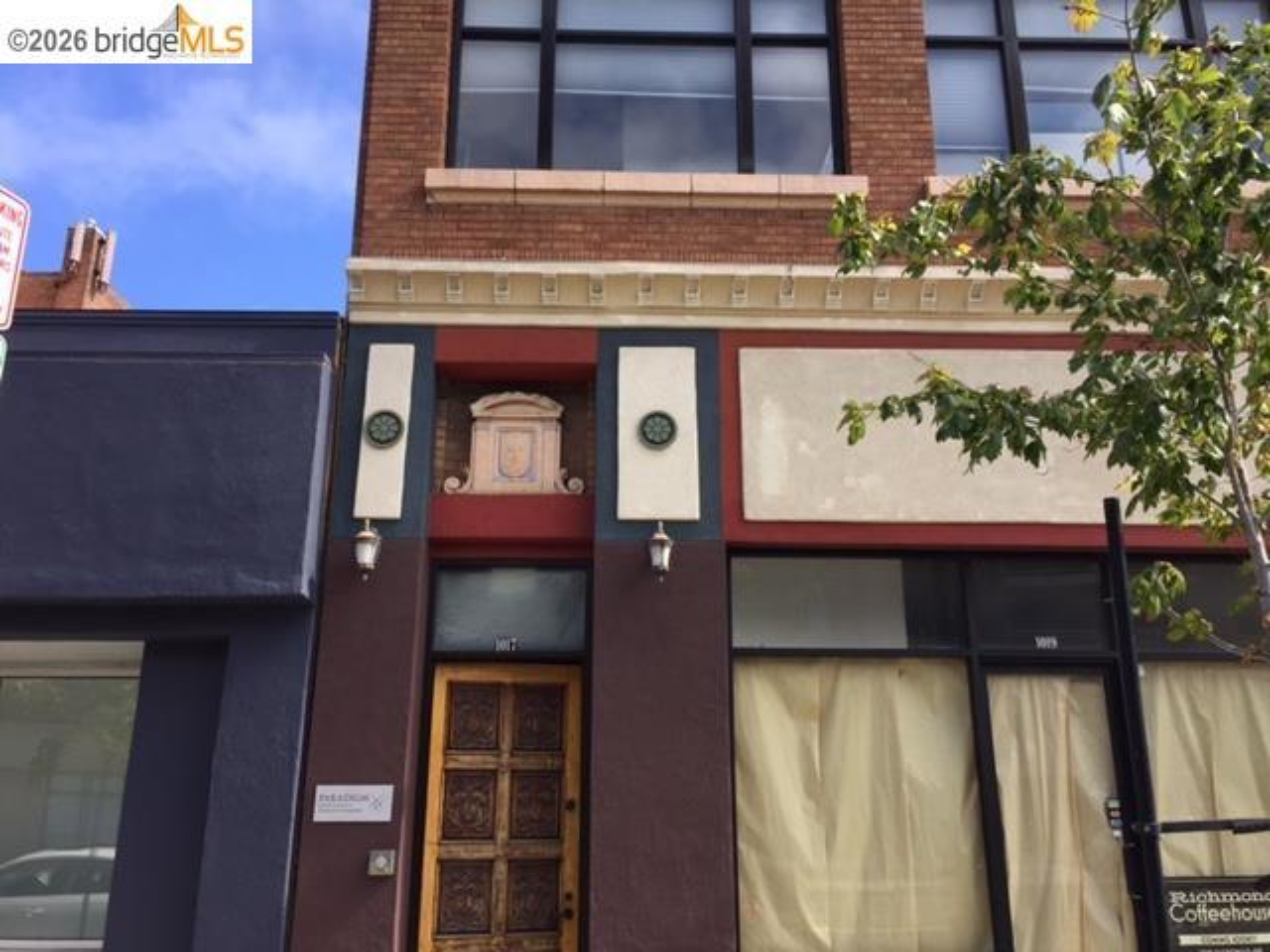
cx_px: 635
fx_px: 1064
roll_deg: -0.4
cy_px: 476
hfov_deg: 61.7
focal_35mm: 29
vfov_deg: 48.2
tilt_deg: +16.0
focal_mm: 4.15
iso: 32
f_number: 2.2
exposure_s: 1/775
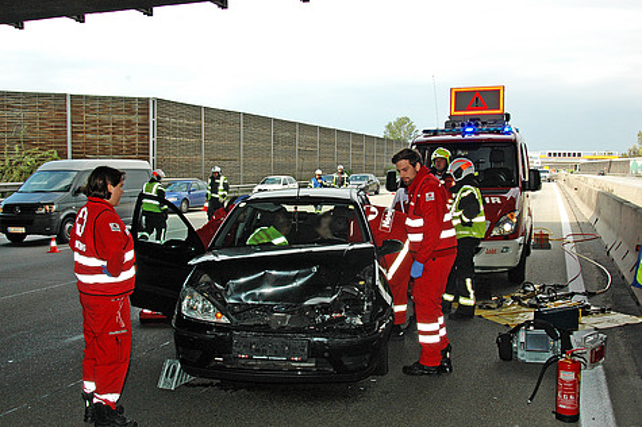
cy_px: 214
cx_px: 321
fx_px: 642
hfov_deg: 53.2
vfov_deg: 36.8
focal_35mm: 36
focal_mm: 24
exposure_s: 1/320
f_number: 9
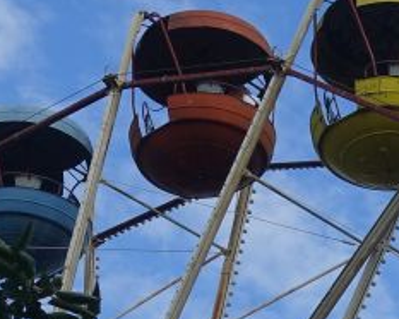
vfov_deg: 7.8
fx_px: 2277
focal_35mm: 193
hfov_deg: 9.9
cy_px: 496
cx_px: 466
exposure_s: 1/320
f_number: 5.6
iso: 125
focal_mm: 12.81
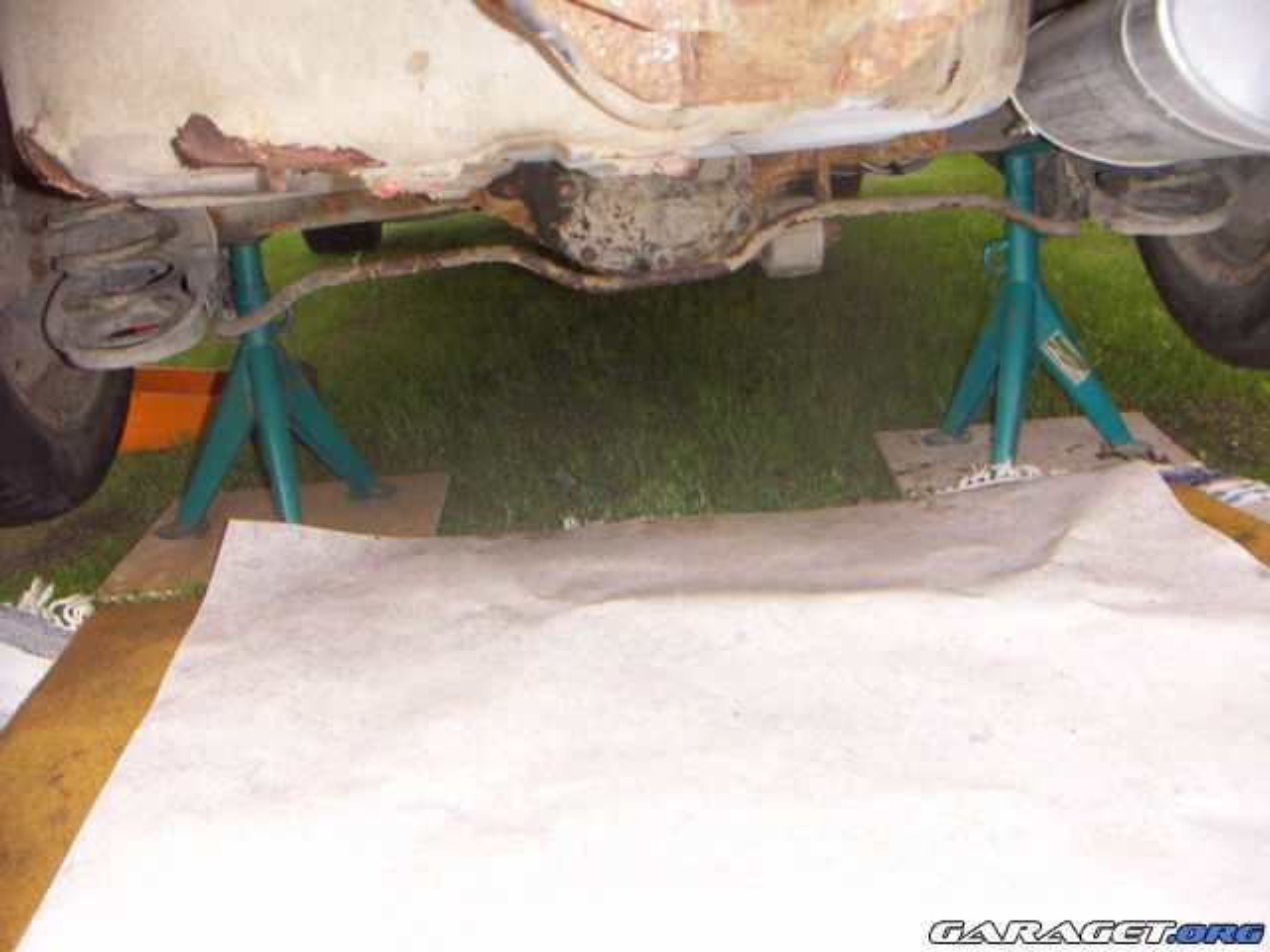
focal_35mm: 36
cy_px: 476
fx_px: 1321
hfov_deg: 51.4
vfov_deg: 39.7
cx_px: 635
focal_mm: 4.7
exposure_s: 1/500
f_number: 2.8
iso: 160
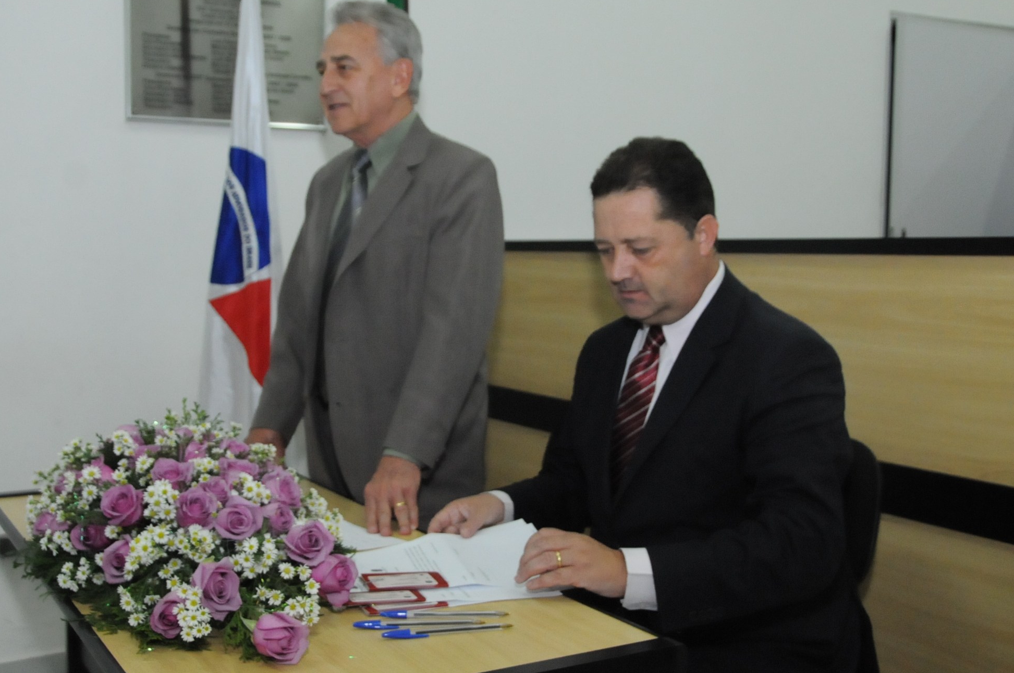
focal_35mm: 43
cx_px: 456
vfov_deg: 31.1
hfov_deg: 45.4
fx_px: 1210
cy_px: 306
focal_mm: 26
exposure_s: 1/250
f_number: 5
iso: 3200
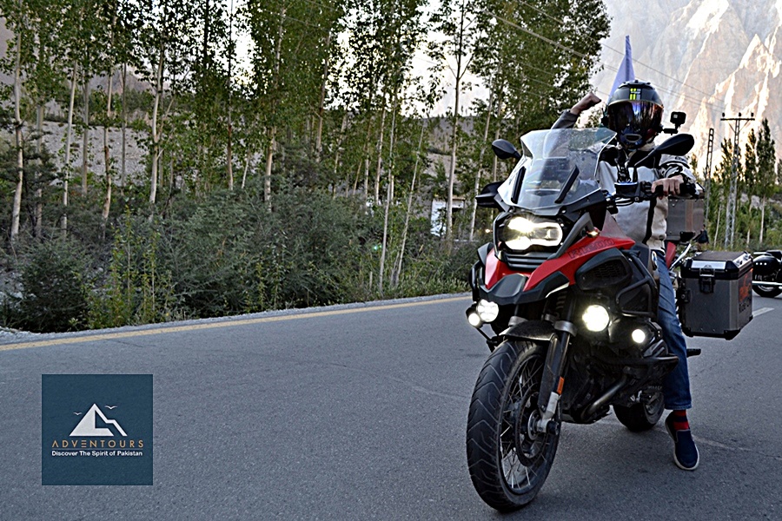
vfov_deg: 43.6
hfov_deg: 61.9
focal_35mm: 30
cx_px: 391
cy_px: 260
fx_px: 652
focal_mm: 20
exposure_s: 1/125
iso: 200
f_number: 5.6
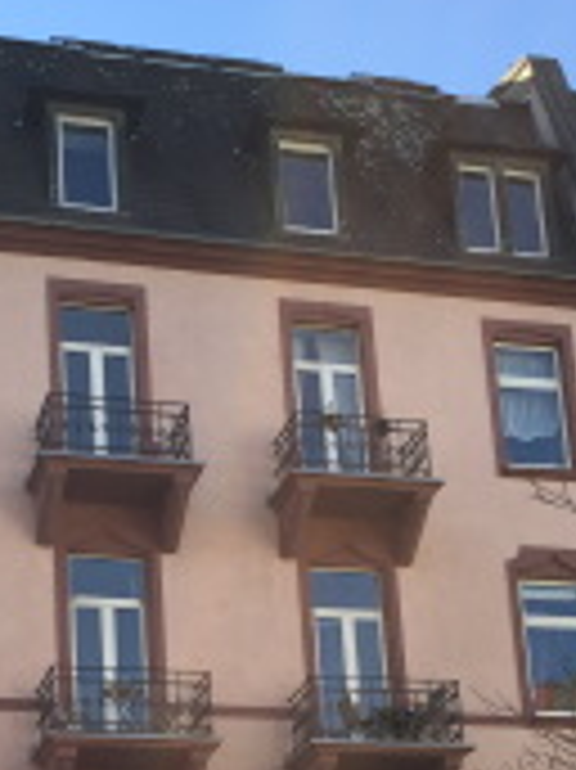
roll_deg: +2.1
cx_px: 184
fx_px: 1511
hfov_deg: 21.5
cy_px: 761
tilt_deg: +16.6
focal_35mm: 68
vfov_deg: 27.1
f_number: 2.2
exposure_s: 1/670
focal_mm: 4.15
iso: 32
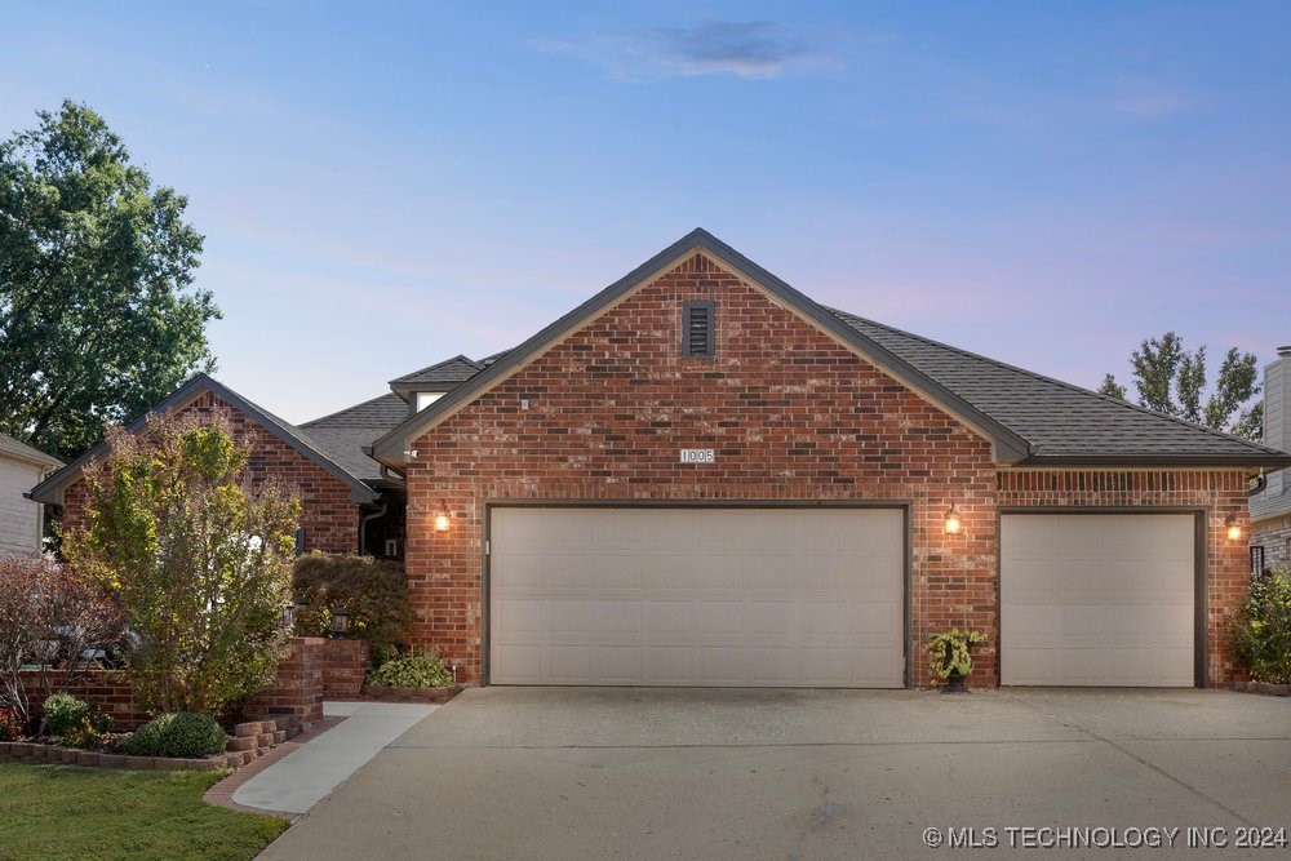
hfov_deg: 60.3
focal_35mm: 31
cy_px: 430
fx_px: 1112
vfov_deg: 42.3
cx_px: 646
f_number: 8
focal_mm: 21
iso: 500
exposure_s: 1/500
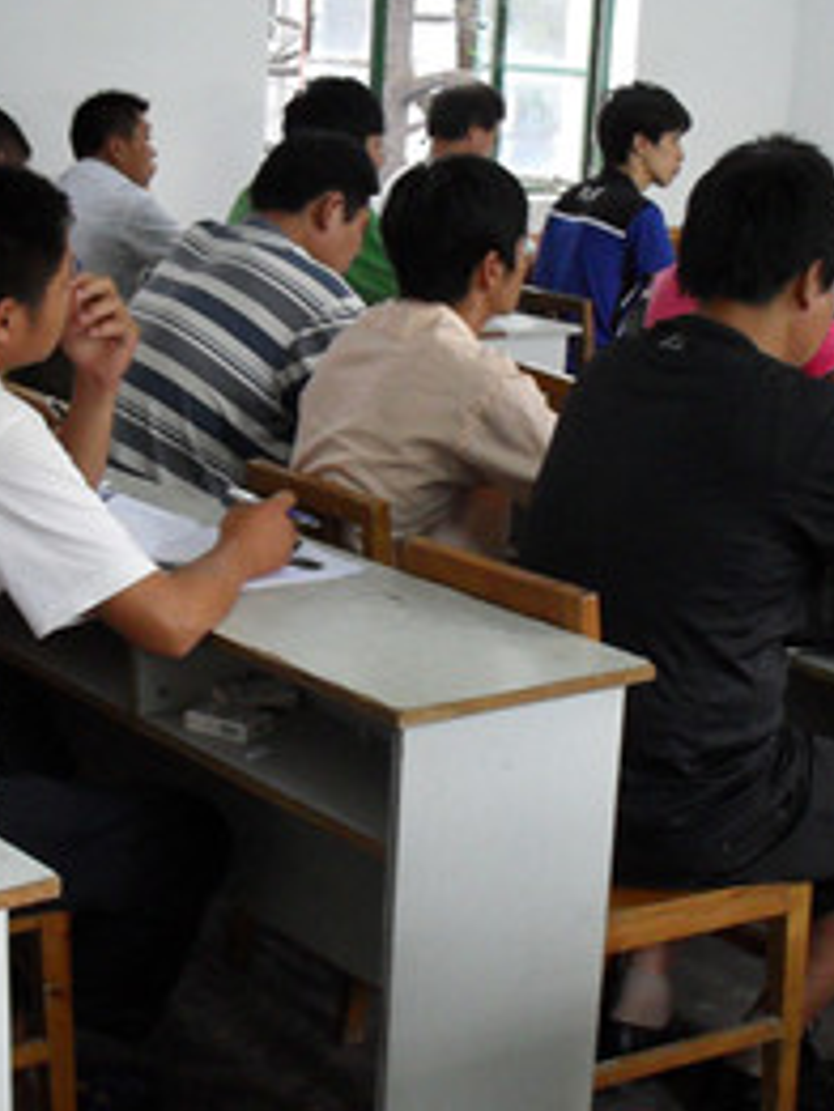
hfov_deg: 21.9
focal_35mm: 67
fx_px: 2151
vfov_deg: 28.9
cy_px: 649
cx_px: 460
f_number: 3.2
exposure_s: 1/15
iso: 240
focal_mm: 6.3
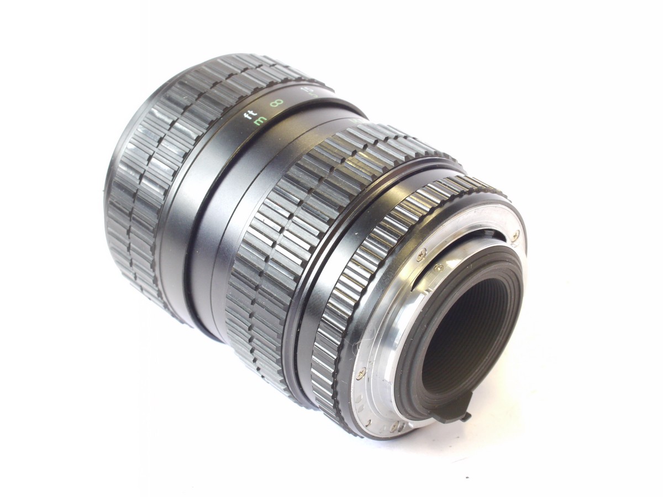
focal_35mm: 60
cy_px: 248
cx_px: 332
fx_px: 1149
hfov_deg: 32.2
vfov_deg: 24.4
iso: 800
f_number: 10
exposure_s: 1/20
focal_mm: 30
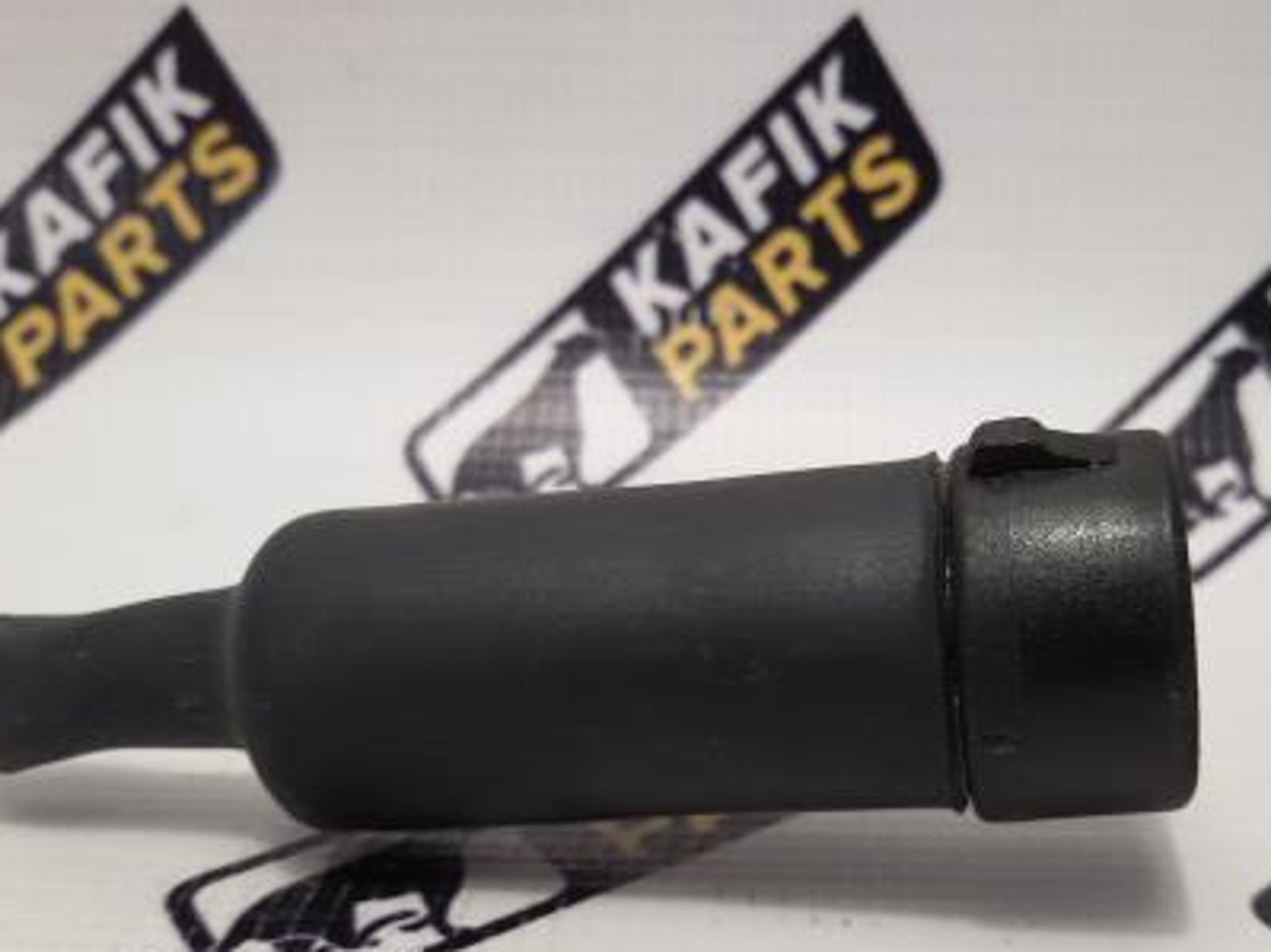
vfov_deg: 34.0
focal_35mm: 42
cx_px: 774
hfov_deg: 44.5
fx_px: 1542
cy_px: 642
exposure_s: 1/33
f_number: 2.4
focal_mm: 2.93
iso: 50
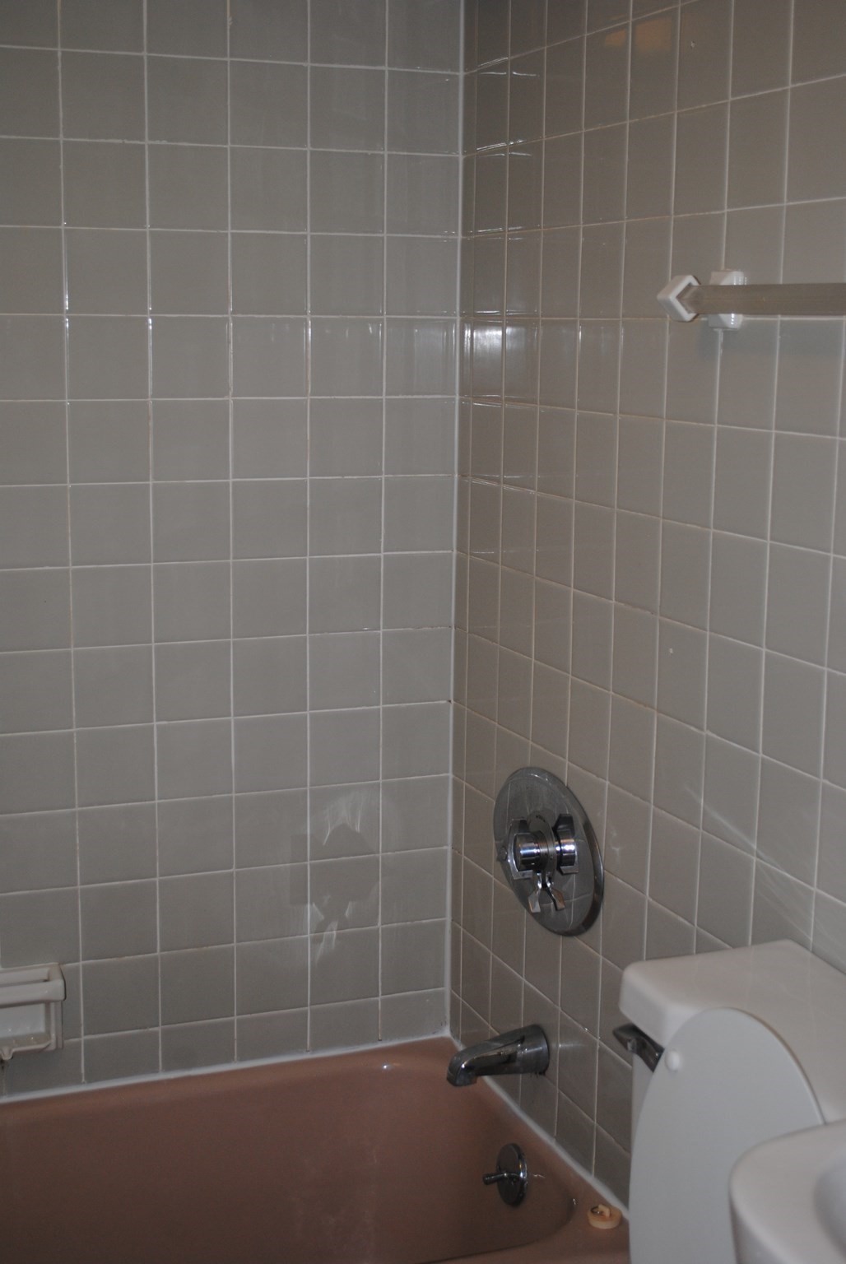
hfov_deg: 28.1
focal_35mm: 48
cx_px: 423
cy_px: 632
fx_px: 1687
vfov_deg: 41.1
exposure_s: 1/60
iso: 200
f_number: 4.8
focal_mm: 32
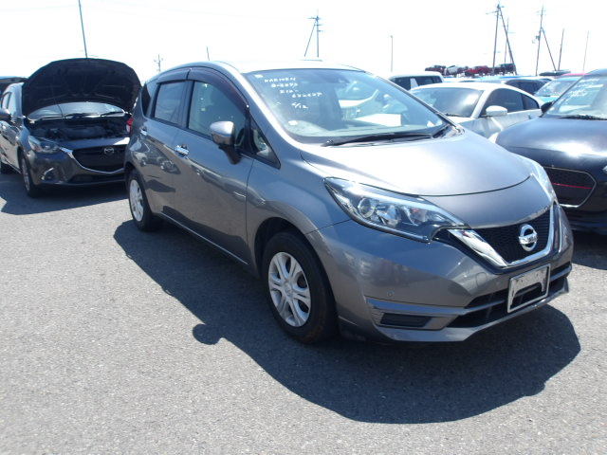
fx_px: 473
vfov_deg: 51.4
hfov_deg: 65.3
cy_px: 228
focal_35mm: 27
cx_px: 304
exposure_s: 1/60
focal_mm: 4.9
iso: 100
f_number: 10.4
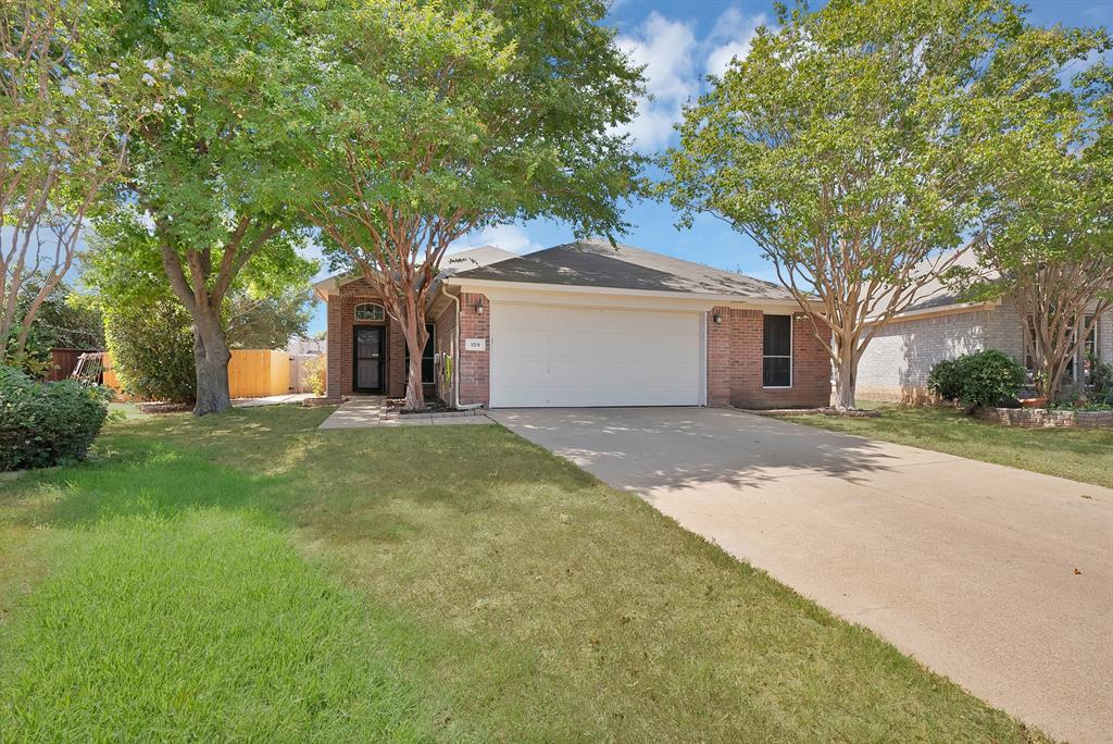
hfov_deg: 93.2
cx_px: 556
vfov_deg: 70.5
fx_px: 526
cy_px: 372
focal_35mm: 17
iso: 640
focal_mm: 17
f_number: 9
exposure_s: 1/160
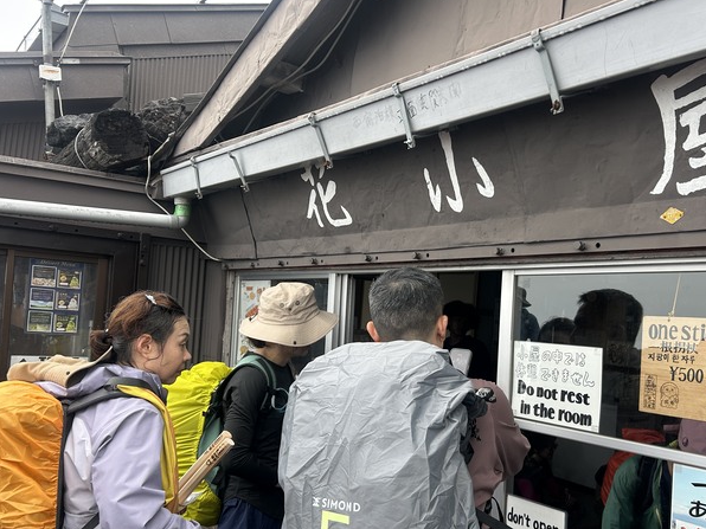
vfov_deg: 41.6
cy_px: 311
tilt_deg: -0.9
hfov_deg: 53.4
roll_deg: -4.4
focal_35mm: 34
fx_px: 693
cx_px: 437
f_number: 1.5
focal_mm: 5.7
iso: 50
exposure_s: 1/601
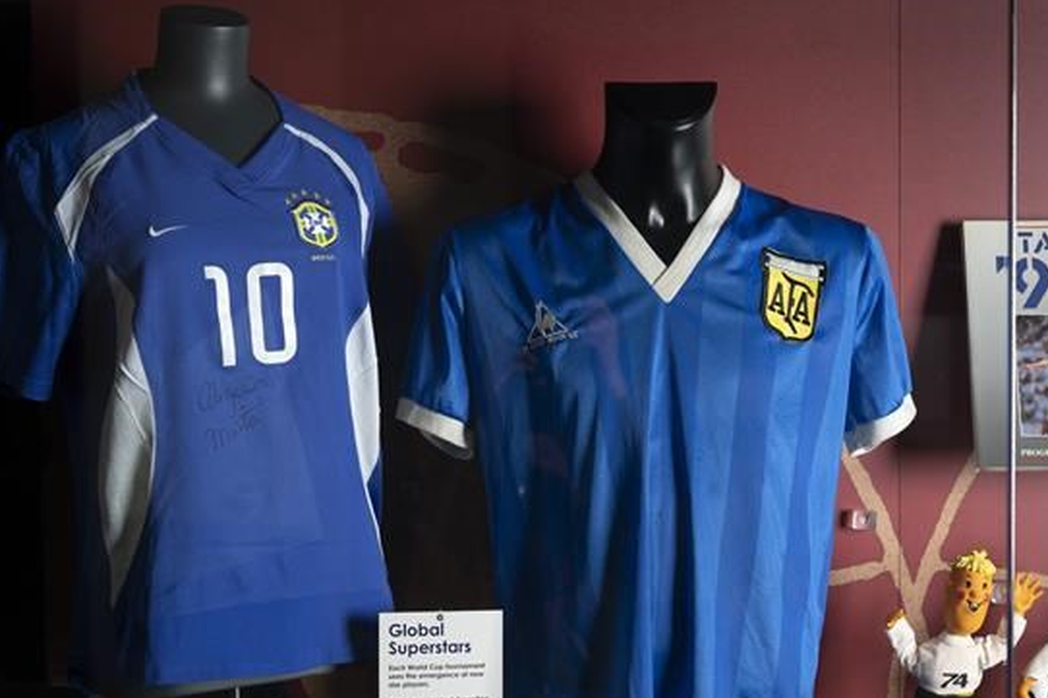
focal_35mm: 60
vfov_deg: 22.6
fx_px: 1746
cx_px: 619
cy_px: 417
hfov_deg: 33.3
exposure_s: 1/125
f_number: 3.5
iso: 500
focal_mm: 50
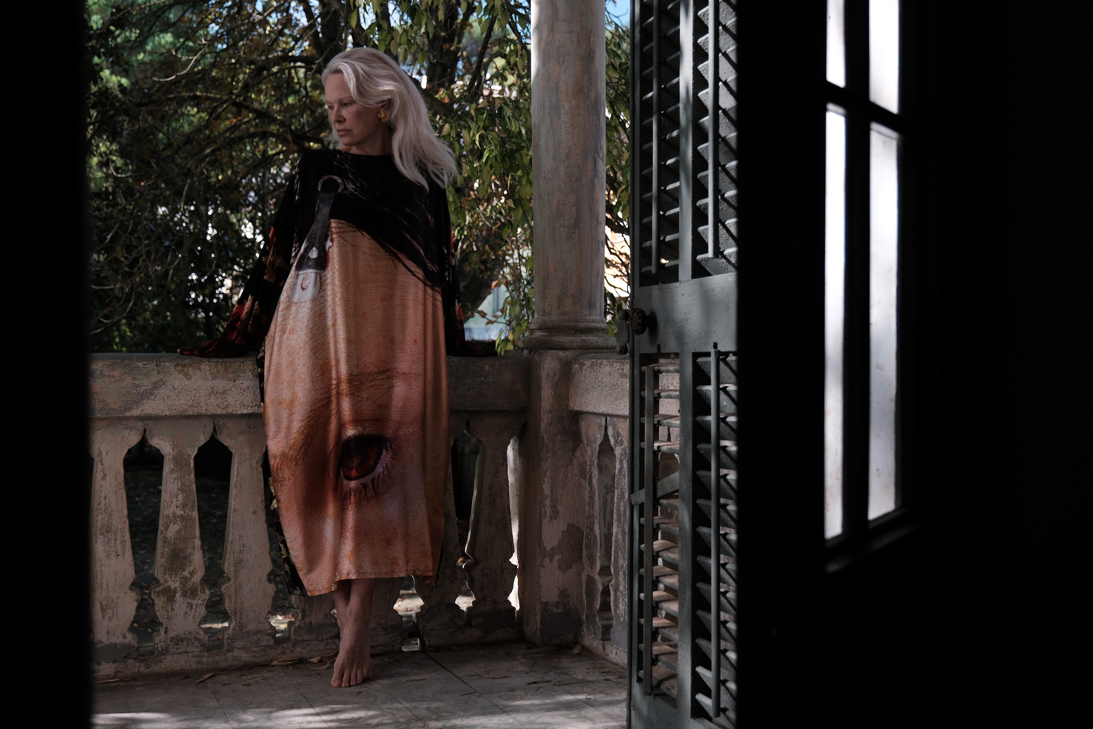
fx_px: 1214
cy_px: 364
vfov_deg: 33.4
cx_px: 546
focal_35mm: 40
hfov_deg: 48.5
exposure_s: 1/400
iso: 640
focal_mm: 26.6
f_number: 2.8
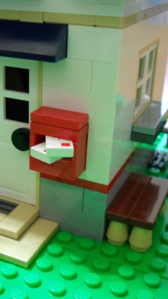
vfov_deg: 39.9
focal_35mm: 52
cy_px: 149
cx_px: 22
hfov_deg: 22.6
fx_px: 412
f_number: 2.8
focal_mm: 6.2
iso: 200
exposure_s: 1/4
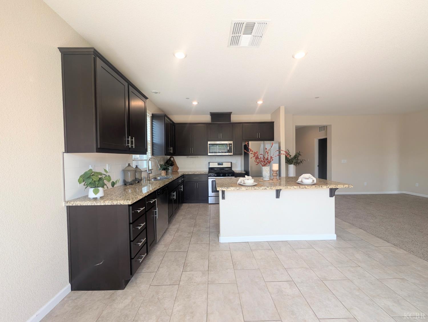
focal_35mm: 12
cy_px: 161
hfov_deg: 110.5
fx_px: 149
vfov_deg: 94.6
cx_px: 214
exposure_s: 1/120
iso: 70
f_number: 1.7
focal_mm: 2.02
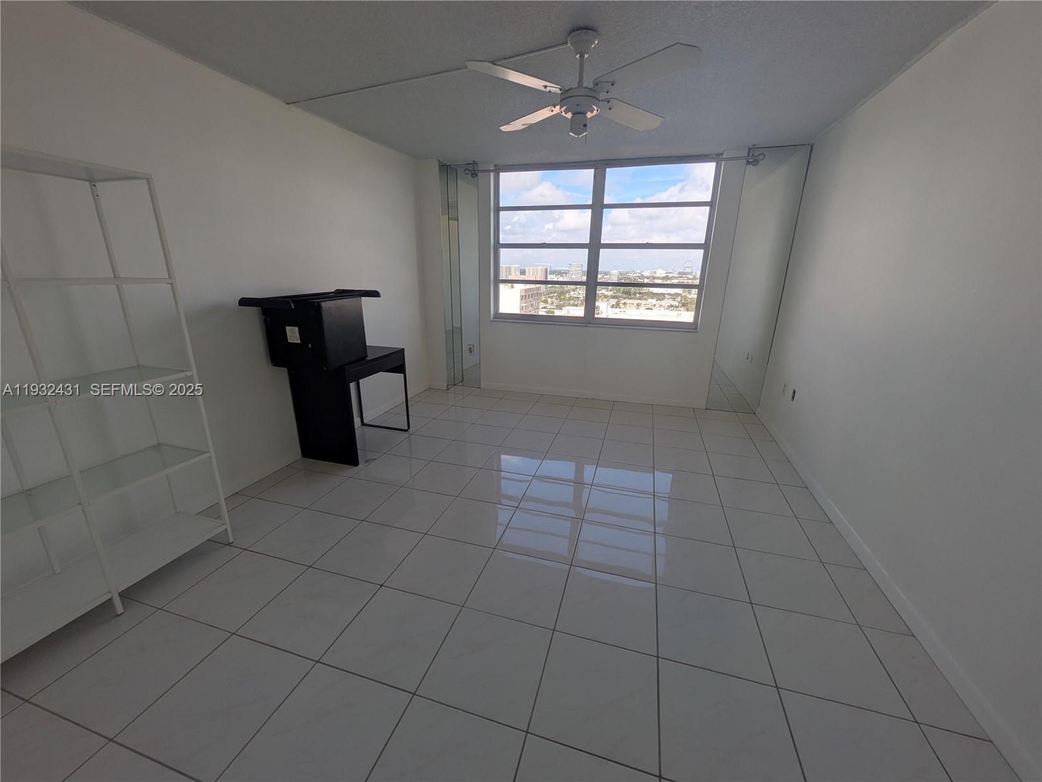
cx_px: 521
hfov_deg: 102.1
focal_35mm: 14
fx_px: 422
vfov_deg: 85.7
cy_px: 391
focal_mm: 1.83
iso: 50
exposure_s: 1/1188
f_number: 2.2
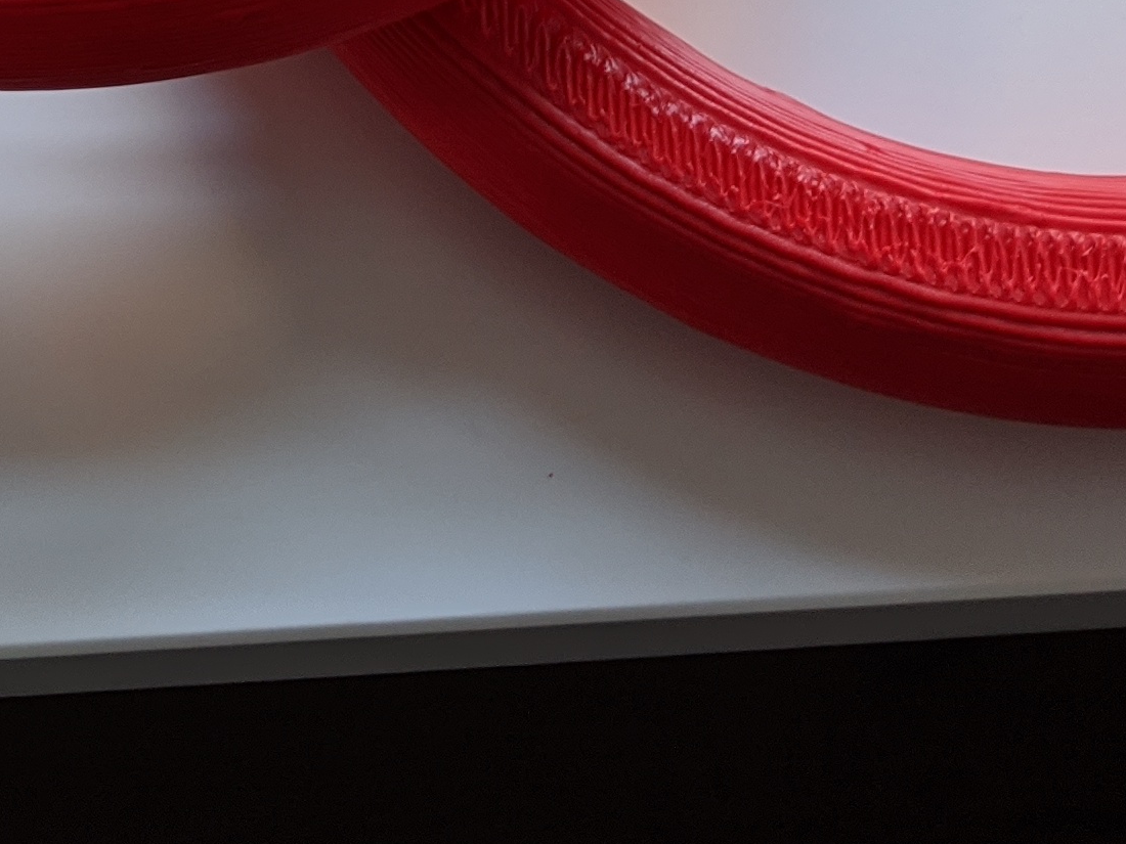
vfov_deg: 13.6
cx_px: 194
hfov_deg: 19.6
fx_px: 3220
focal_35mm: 99
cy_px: -591
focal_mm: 4.38
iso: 62
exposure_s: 1/33.3
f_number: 1.73
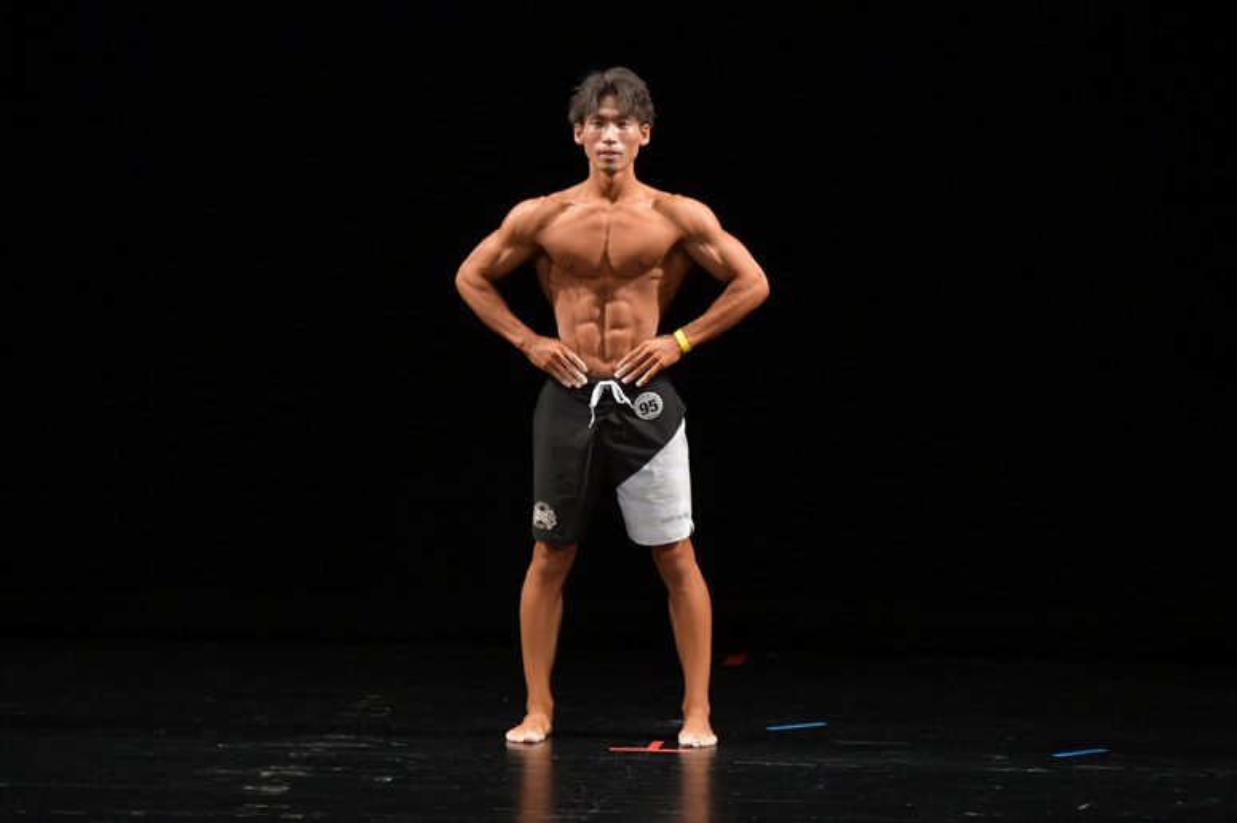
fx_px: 10303
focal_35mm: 300
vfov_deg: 4.6
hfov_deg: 6.9
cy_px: 412
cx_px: 618
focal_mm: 200
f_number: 5.6
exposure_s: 1/400
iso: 3200
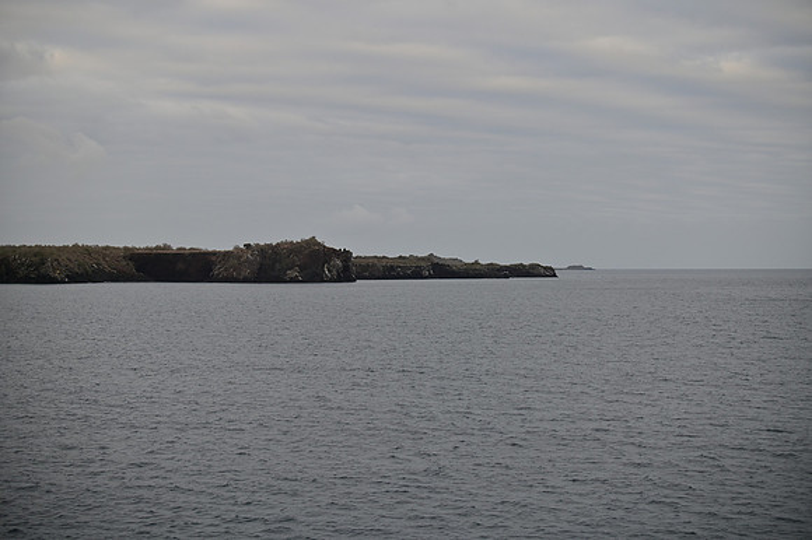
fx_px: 1353
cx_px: 406
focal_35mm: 60
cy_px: 270
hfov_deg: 33.4
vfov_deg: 22.6
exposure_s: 1/1000
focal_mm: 60
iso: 220
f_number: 4.5
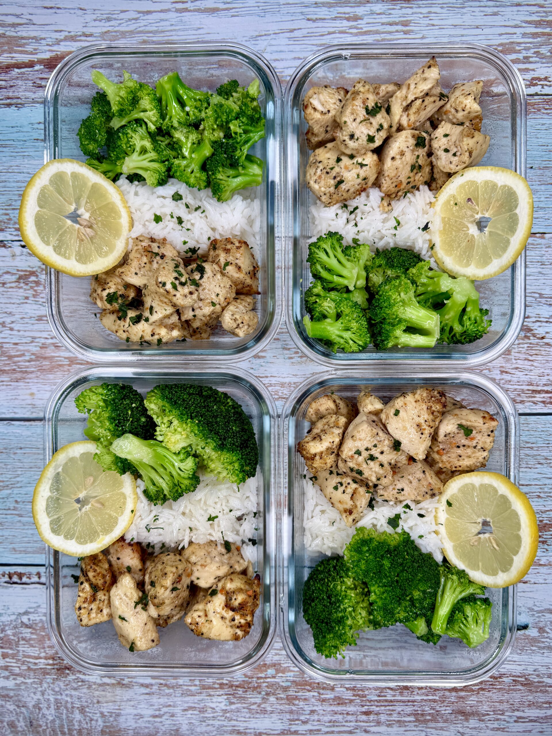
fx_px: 510
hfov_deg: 56.8
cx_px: 276
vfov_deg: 71.6
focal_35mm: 24
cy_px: 368
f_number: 1.78
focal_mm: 6.76
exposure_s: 1/289
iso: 64
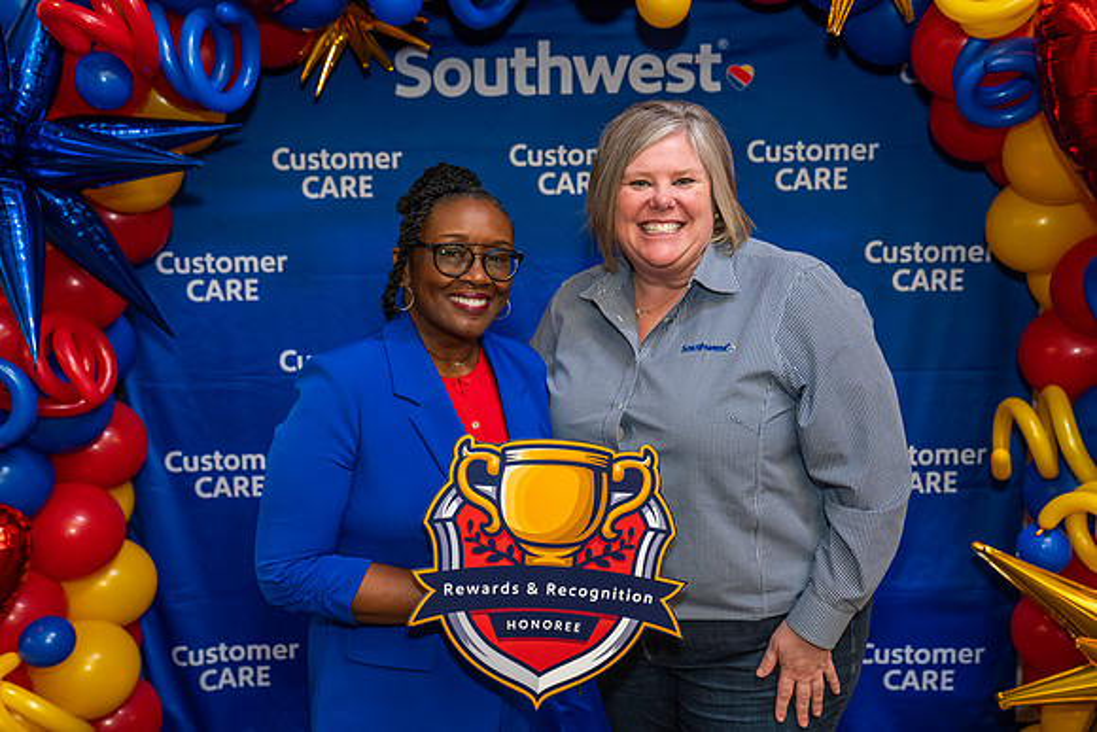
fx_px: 1250
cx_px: 548
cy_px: 366
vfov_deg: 32.6
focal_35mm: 41
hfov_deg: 47.4
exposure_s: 1/160
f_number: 4
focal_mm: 41
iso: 1250
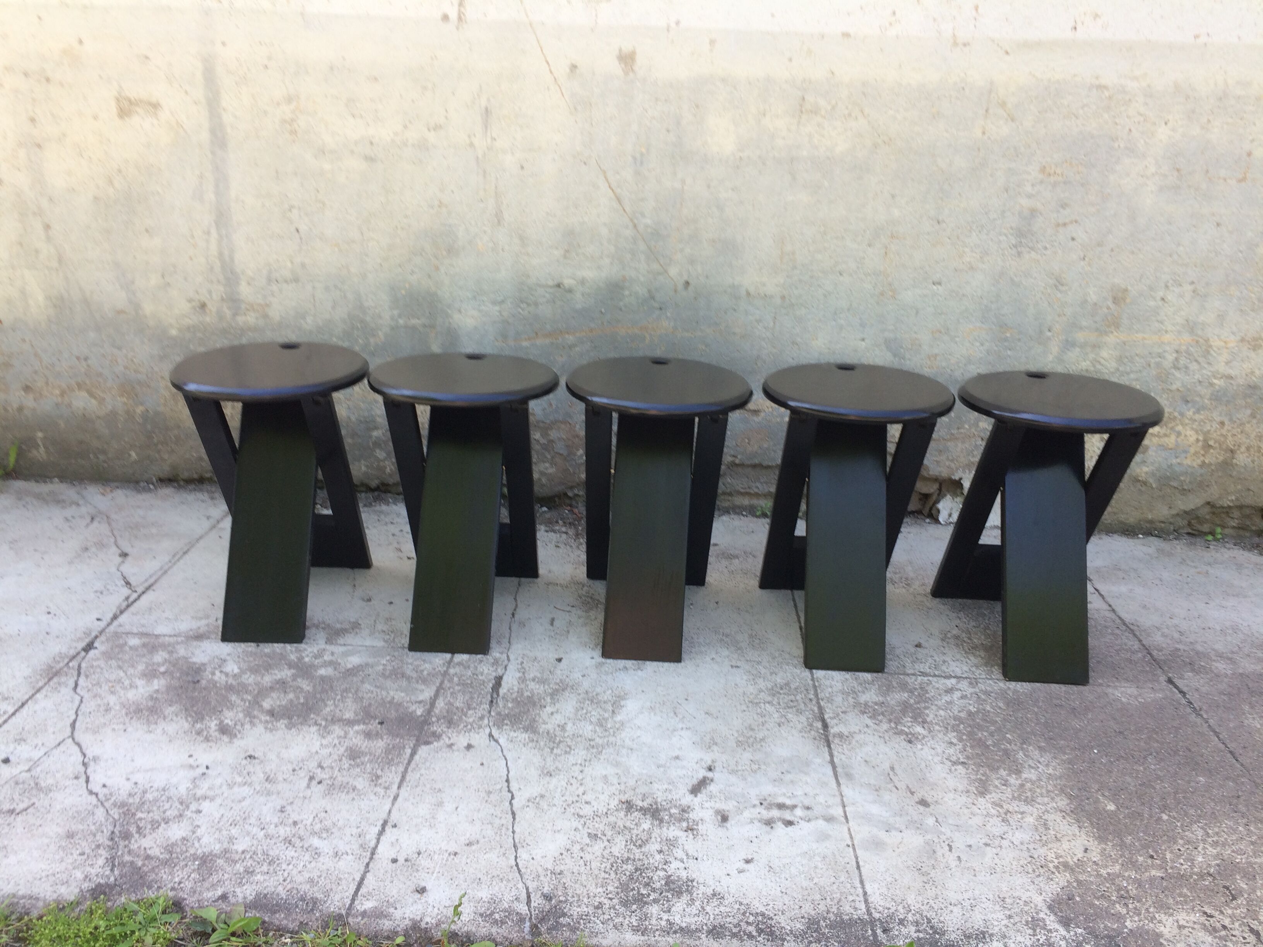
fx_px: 1058
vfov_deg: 48.2
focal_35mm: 29
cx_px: 632
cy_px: 474
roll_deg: -5.1
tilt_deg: -17.3
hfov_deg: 61.7
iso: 32
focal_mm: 4.15
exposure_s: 1/158
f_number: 2.2
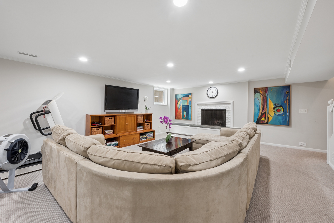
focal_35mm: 14
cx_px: 167
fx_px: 130
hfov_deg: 104.3
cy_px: 112
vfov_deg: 81.2
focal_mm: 14
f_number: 11
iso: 200
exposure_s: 1/4
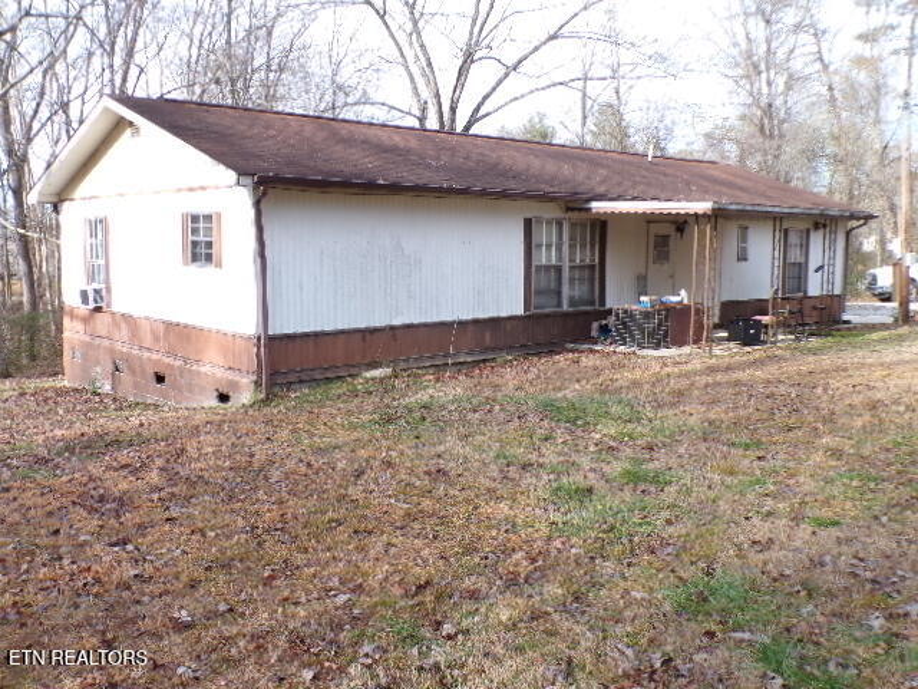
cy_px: 344
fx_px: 849
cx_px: 459
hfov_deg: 56.8
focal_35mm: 32
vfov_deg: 44.2
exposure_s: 1/125
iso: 100
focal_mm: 5.8
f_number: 4.8
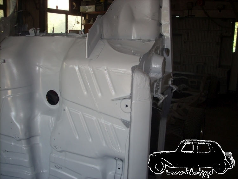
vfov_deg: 38.7
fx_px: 254
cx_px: 119
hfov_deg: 50.1
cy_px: 90
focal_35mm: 37
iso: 64
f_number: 2.8
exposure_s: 1/30
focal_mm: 6.2
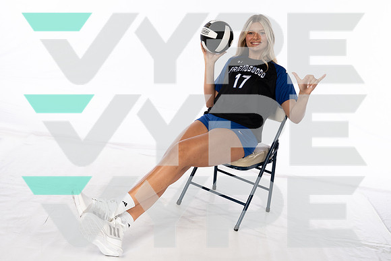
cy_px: 132
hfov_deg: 42.4
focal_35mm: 46
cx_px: 205
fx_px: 504
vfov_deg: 29.0
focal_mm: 37
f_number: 7.1
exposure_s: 1/250
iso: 200
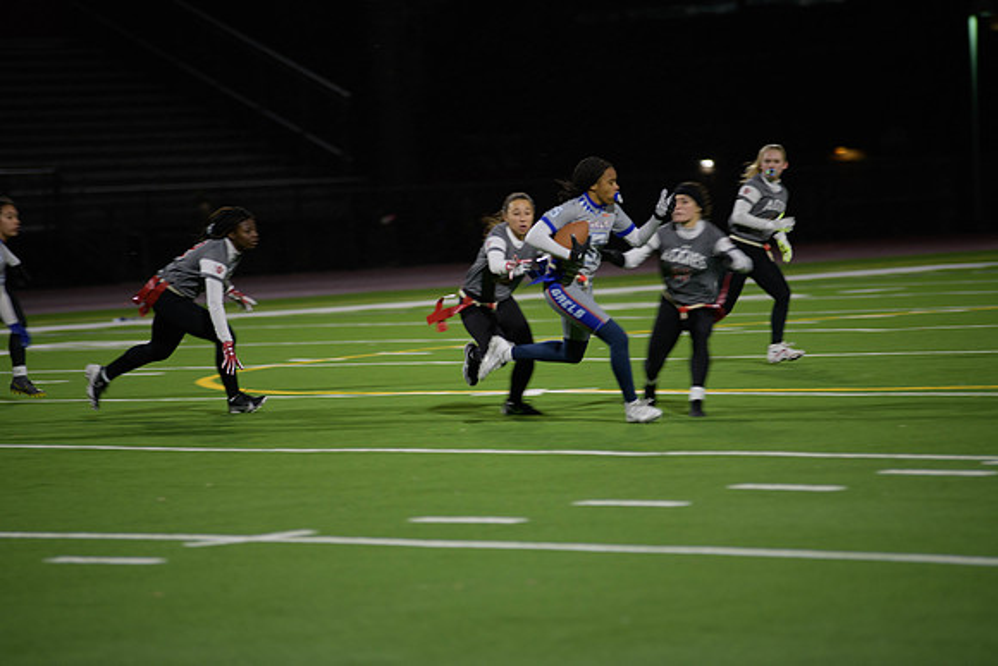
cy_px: 333
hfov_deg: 10.3
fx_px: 5545
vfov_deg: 6.9
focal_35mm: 200
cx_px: 499
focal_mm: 200
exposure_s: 1/200
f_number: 2.8
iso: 640
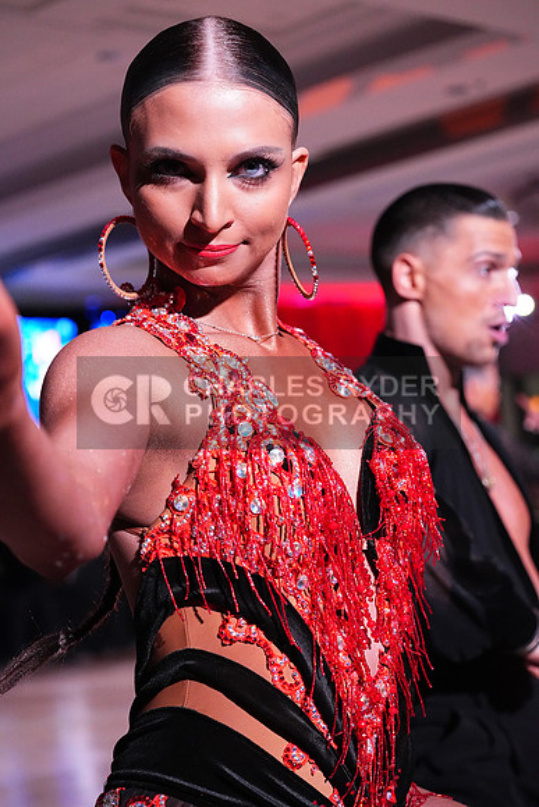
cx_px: 270
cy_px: 404
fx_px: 1571
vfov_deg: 28.8
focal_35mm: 70
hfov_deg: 19.5
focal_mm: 70
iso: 10000
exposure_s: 1/400
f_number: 5
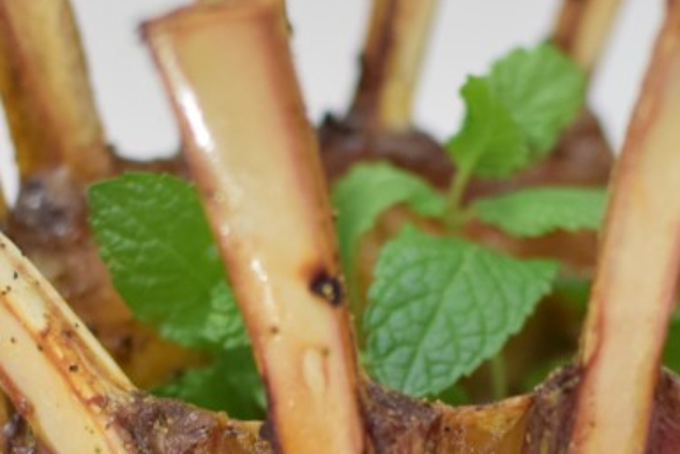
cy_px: 496
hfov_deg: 12.5
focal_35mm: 164
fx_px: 3090
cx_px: 466
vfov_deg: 8.3
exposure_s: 1/80
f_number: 2.8
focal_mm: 35
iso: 500
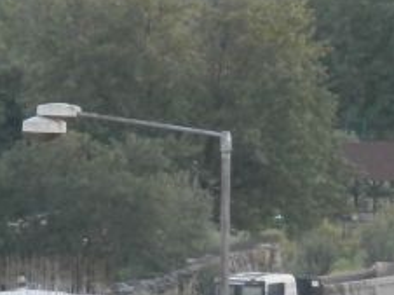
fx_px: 6447
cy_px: 326
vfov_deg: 2.6
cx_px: 359
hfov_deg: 3.5
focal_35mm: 567
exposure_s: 1/100
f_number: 5.8
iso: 800
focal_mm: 35.34
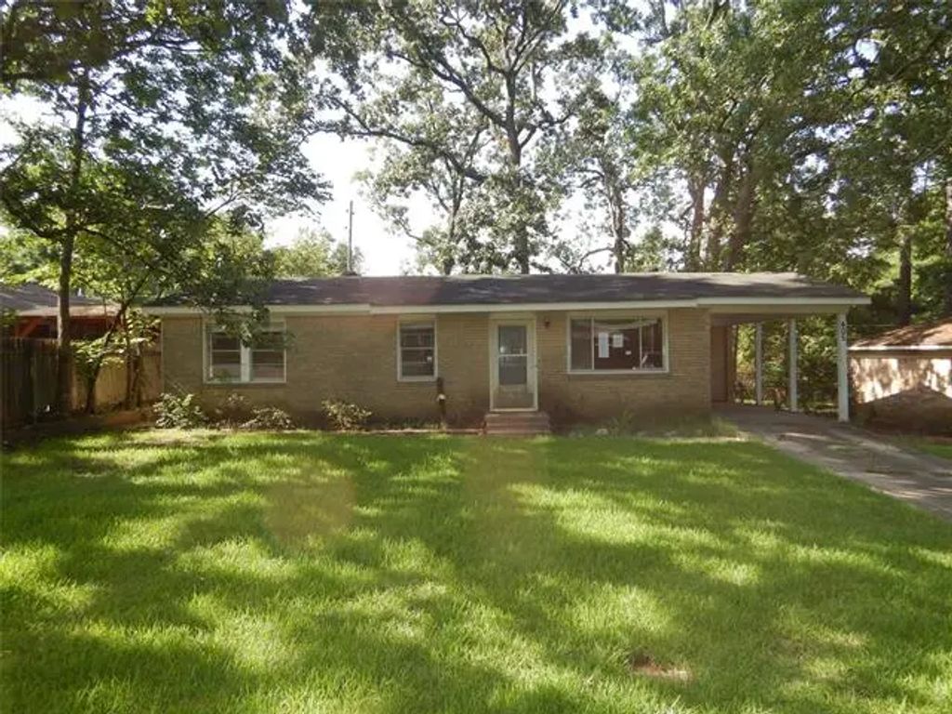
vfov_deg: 56.8
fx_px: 660
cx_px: 476
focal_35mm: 24
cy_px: 357
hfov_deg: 71.6
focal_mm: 4.3
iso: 180
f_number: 2.8
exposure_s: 1/640
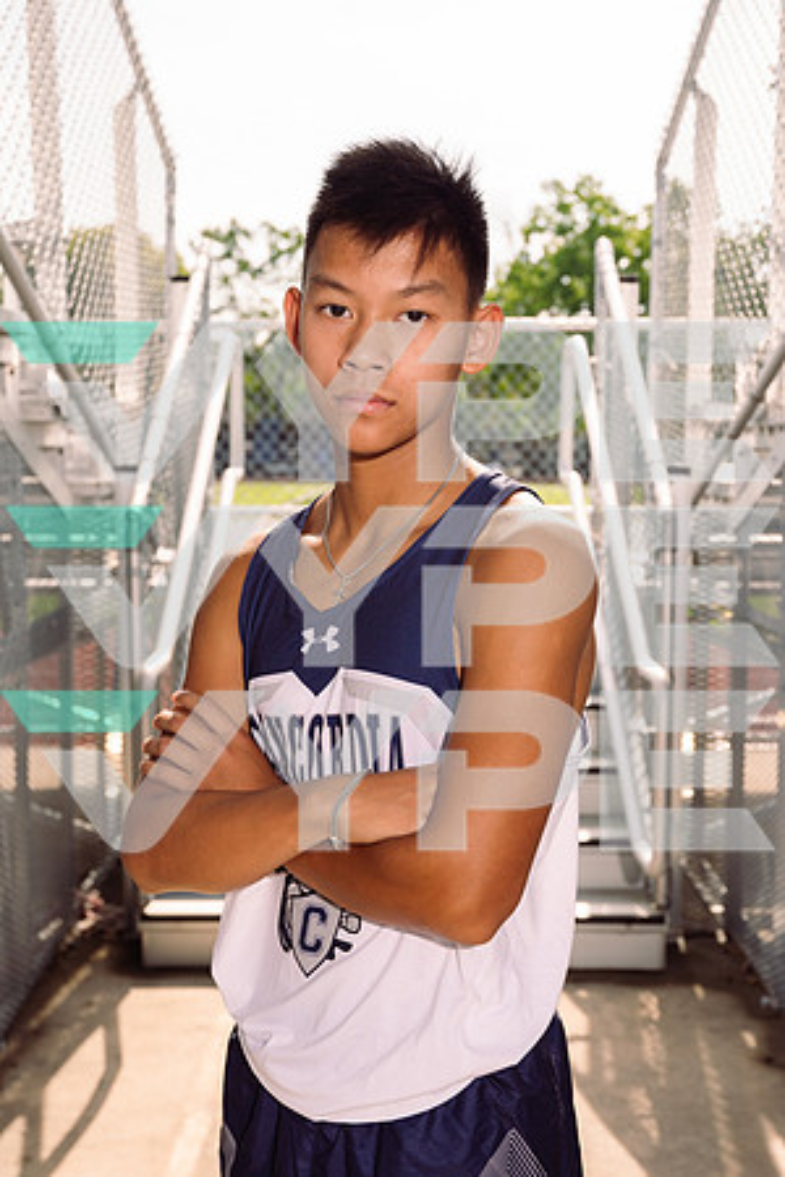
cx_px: 392
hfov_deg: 25.5
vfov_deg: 37.5
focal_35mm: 53
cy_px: 588
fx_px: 1733
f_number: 6.3
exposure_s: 1/250
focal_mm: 53
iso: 64
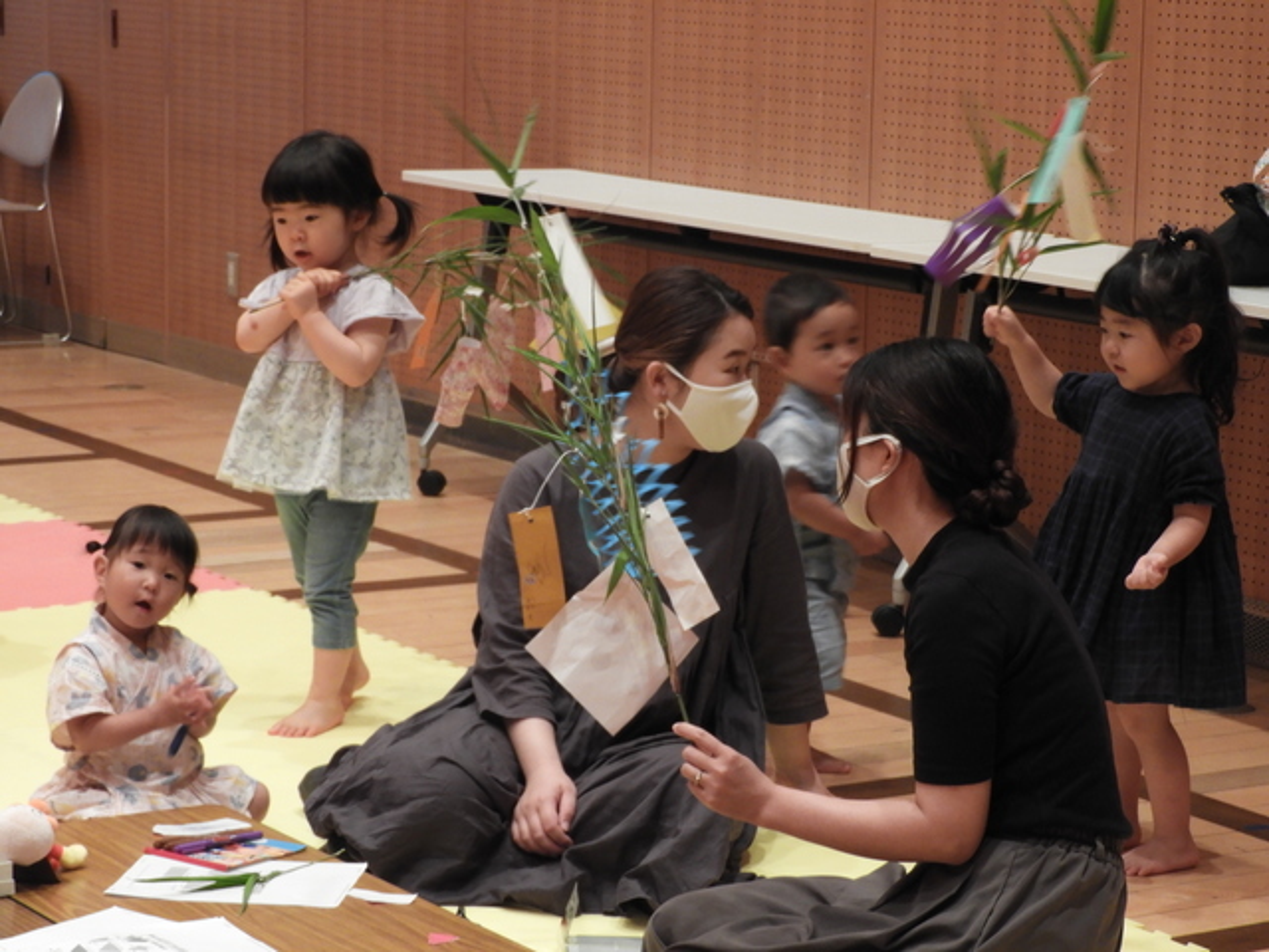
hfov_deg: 18.7
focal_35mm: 105
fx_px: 3849
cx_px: 634
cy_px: 476
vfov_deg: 14.1
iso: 400
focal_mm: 18.8
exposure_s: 1/25
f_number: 4.8
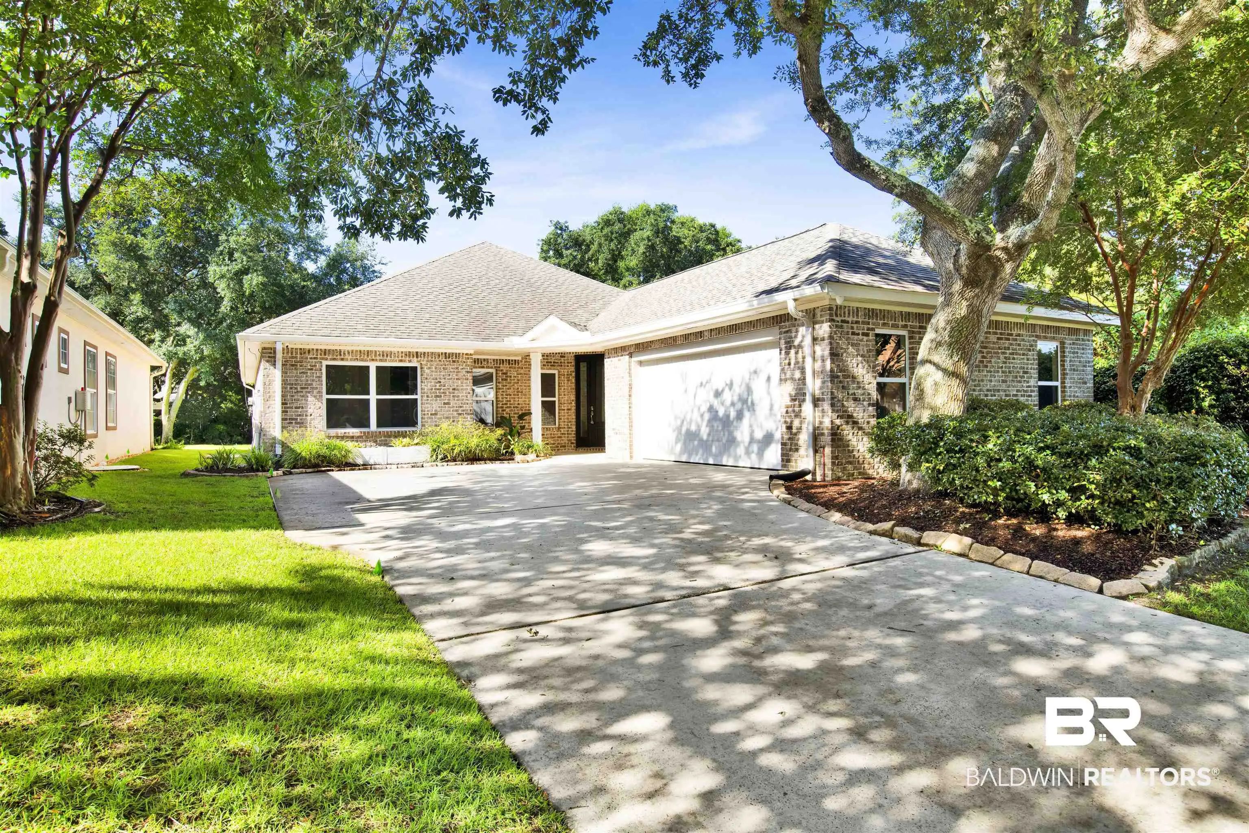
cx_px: 624
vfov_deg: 61.9
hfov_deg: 84.0
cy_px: 416
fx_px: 694
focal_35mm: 20
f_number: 11
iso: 200
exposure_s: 1/80
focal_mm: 20
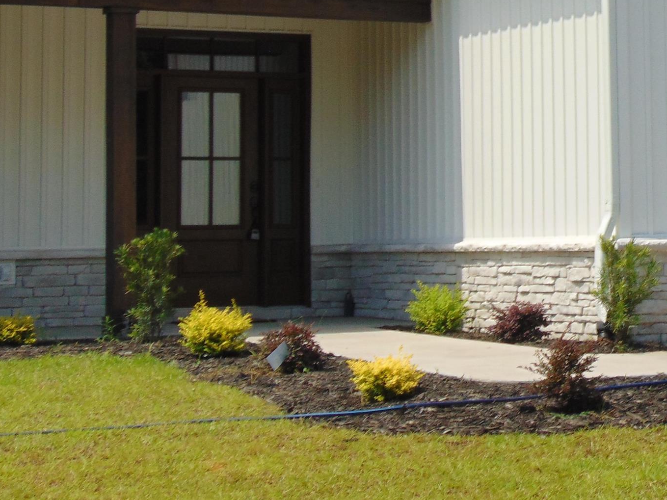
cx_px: 736
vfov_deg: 13.0
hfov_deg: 16.9
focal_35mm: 113
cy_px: 50
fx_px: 2177
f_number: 9
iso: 80
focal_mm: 9
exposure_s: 1/250
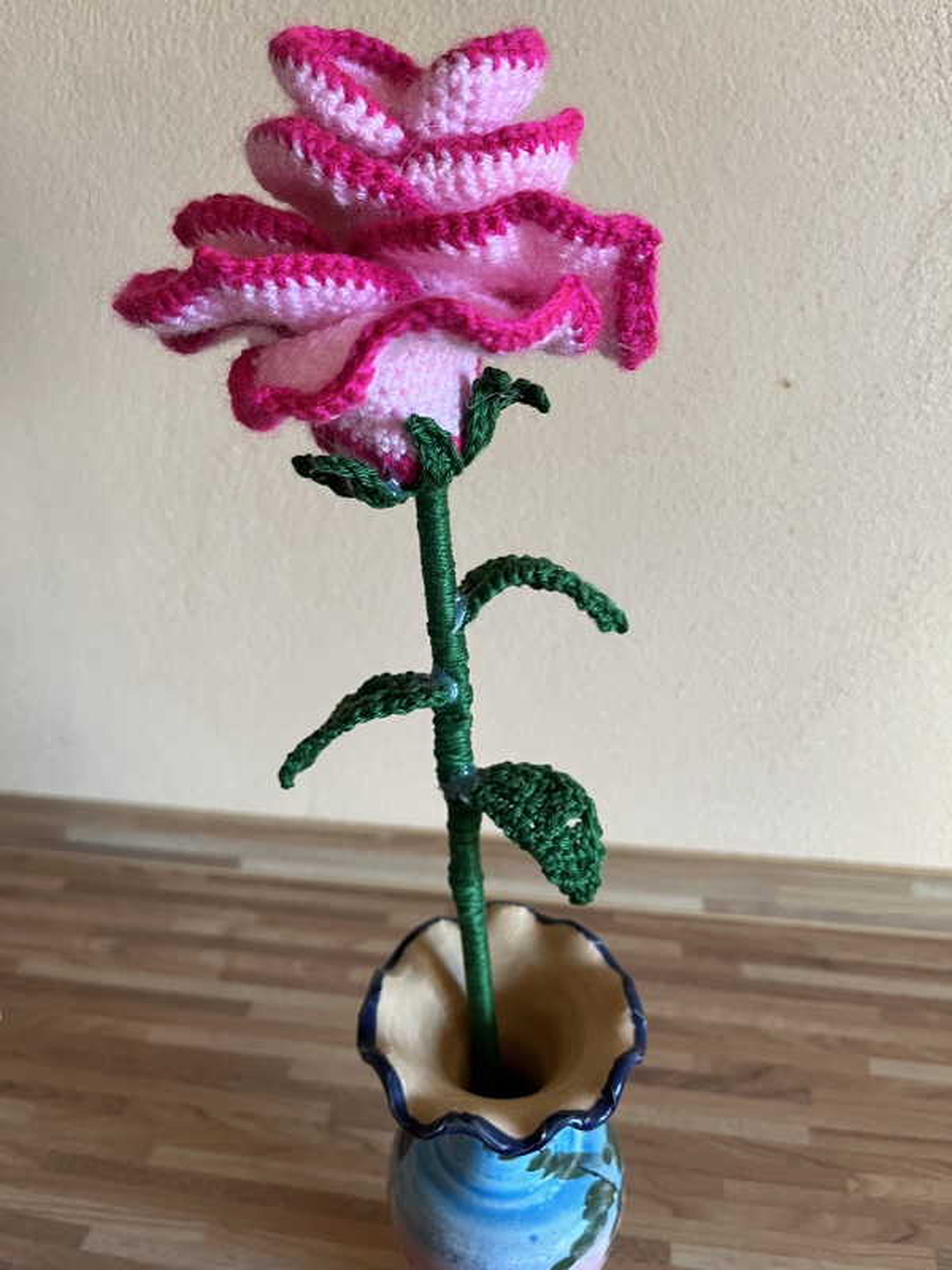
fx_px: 953
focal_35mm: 26
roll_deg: +1.5
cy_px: 635
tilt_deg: -30.0
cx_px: 476
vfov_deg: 67.3
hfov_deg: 53.1
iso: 125
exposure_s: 1/60
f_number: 1.6
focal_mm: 5.1
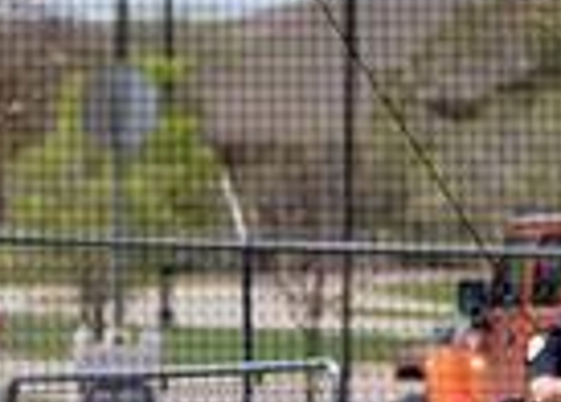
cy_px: 719
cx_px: -476
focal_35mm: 1135
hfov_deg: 1.8
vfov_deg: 1.3
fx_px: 18093
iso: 800
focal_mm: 253
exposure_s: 1/2500
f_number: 8
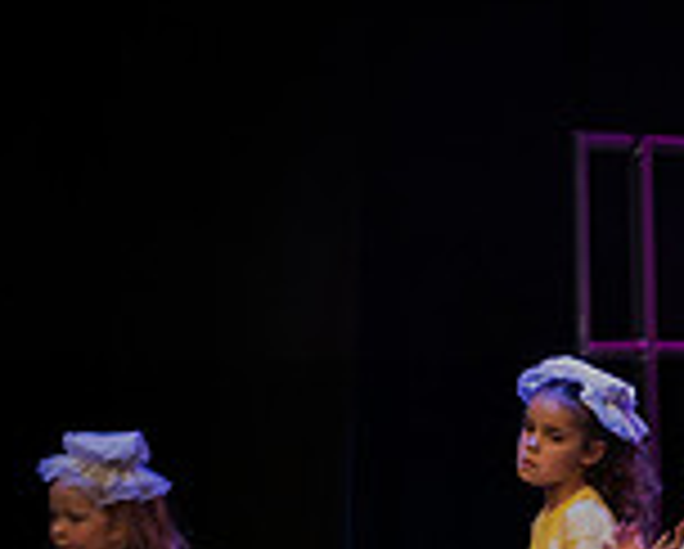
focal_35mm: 340
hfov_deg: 5.6
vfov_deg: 4.6
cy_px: 602
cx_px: 1103
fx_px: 6892
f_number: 2.8
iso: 500
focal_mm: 95
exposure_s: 1/50
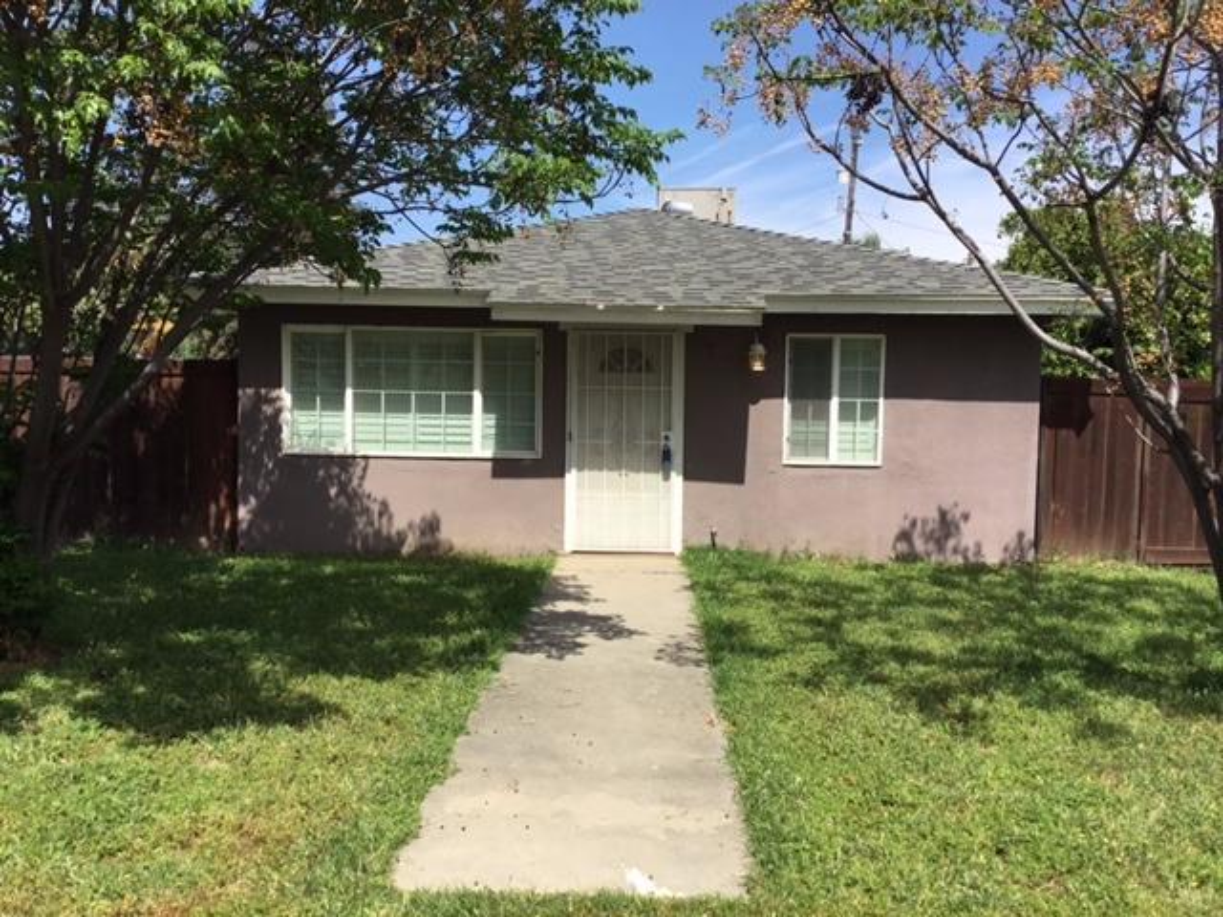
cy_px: 458
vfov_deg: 45.4
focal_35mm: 31
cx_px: 612
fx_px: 1095
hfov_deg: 58.4
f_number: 2.4
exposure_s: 1/1314
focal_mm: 3.3
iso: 25
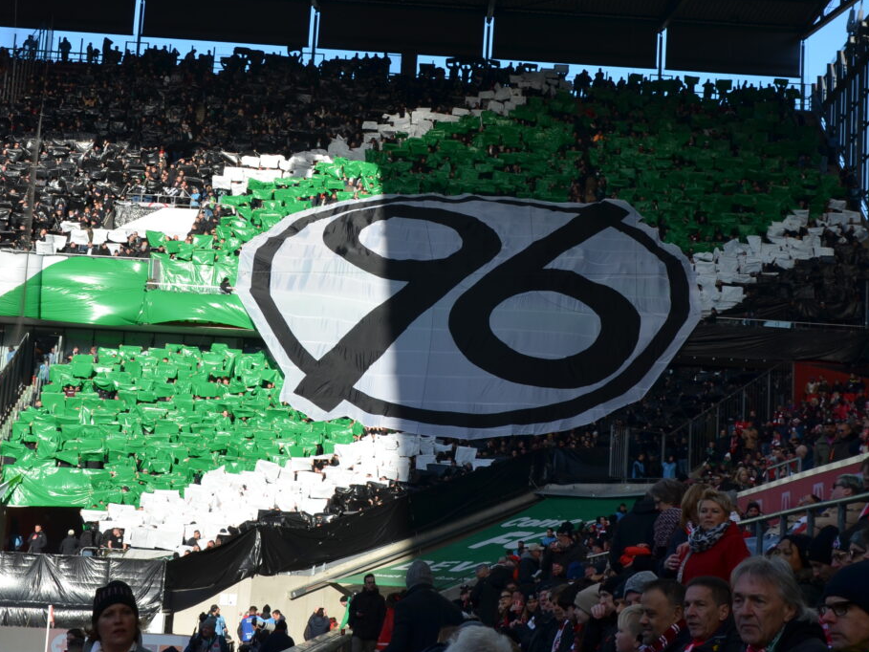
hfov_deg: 25.6
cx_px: 467
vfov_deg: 19.3
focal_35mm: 76
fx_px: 1908
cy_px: 212
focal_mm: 30
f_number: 8
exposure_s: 1/250
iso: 125
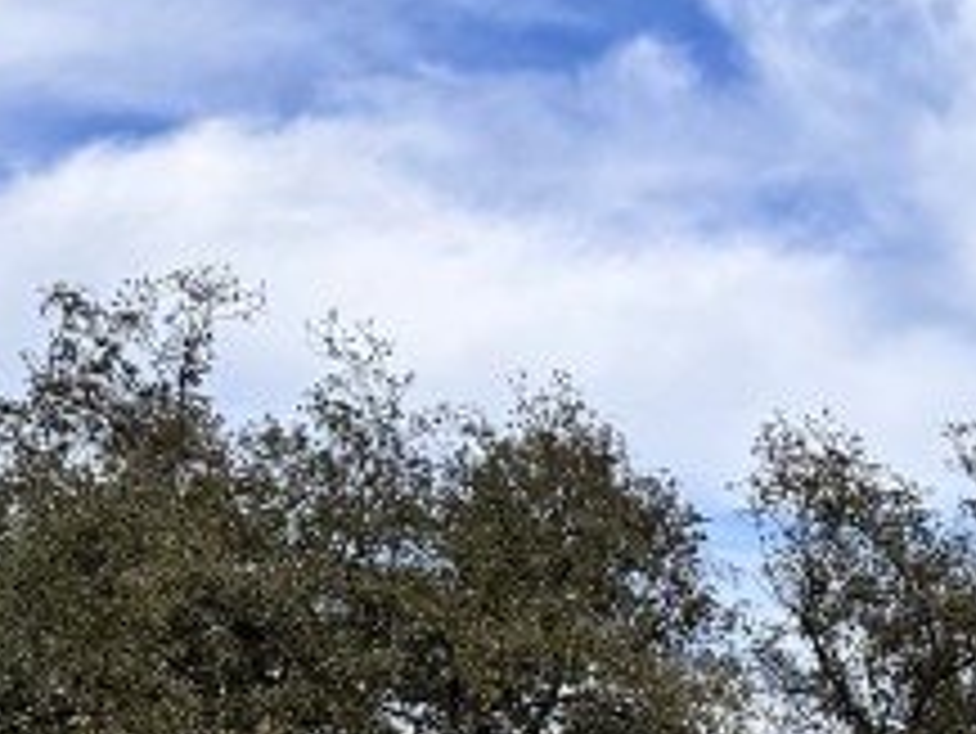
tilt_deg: -2.5
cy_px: 1360
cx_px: 1786
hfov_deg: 15.0
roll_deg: +1.3
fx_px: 3188
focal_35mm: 113
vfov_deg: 12.0
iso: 80
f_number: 1.78
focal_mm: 6.86
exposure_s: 1/4608
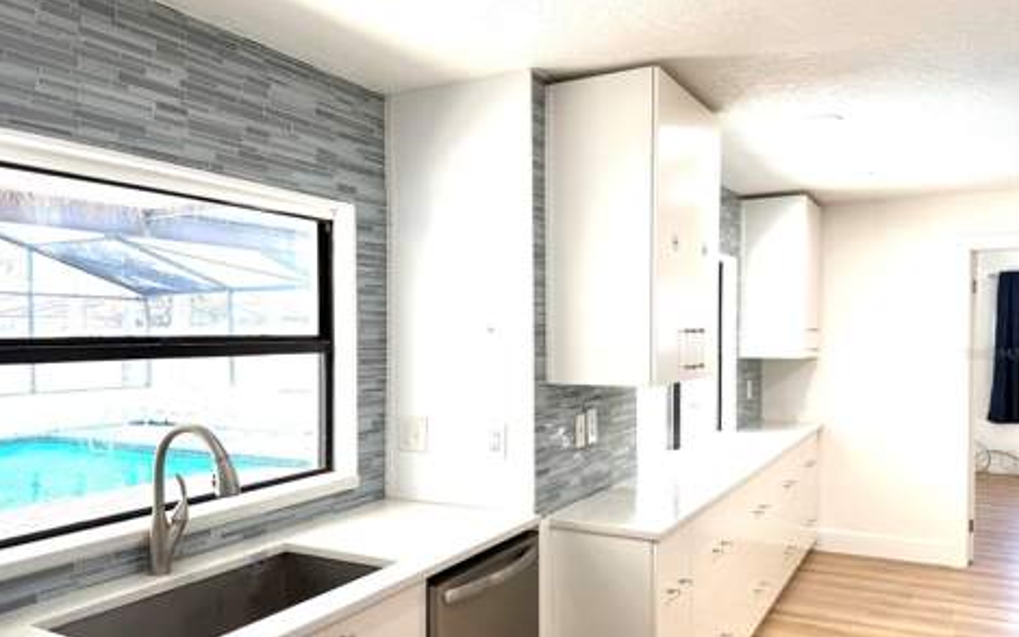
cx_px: 504
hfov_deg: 70.4
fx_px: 722
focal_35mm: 26
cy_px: 353
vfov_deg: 47.5
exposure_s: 1/293
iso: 80
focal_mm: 6.76
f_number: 1.78
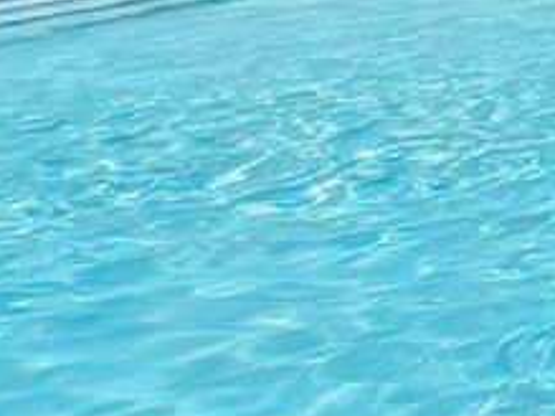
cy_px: -550
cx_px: 1736
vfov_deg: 12.5
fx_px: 1522
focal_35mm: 95
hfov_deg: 10.9
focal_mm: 1.57
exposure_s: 1/1064
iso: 32
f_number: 1.8
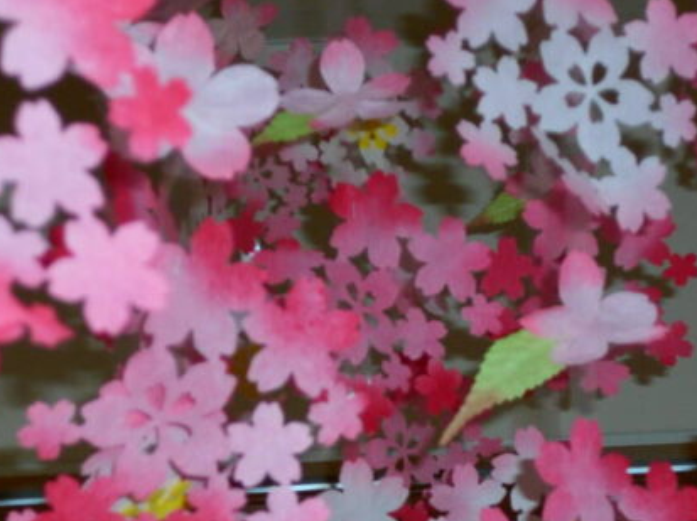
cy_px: 349
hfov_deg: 13.7
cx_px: 456
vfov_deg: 10.3
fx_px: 2897
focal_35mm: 144
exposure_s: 1/60
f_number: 5.5
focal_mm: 17.6
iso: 250
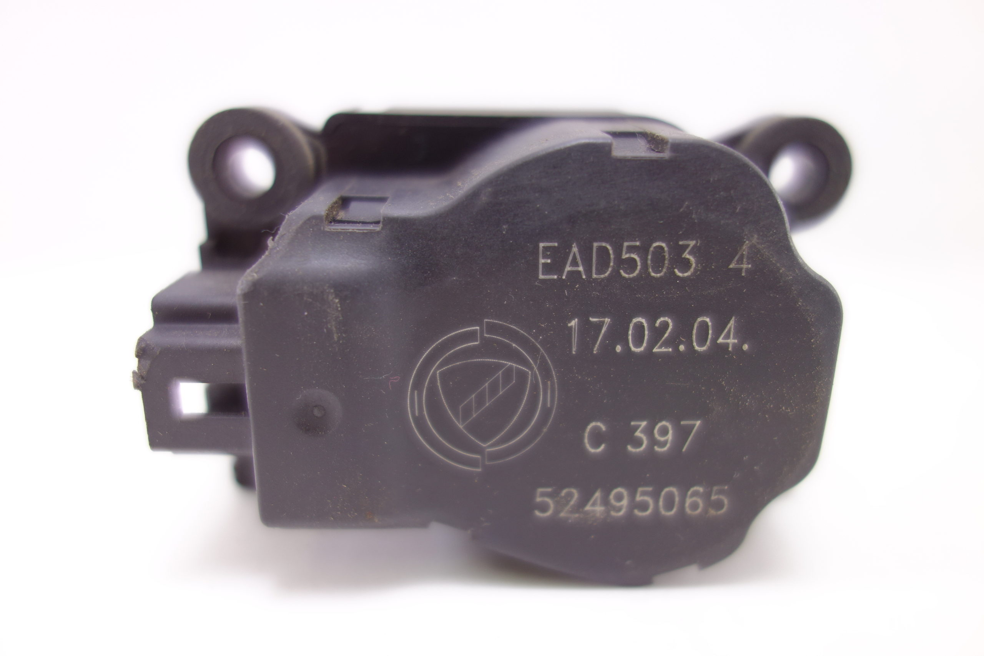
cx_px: 492
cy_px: 328
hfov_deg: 65.5
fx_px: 765
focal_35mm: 28
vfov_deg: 46.4
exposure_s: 1/60
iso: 125
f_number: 1.8
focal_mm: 10.4
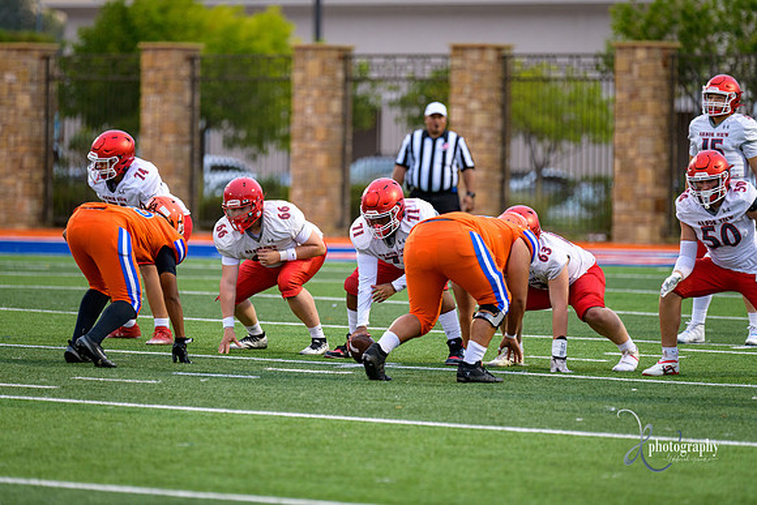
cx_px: 378
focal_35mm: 240
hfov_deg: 8.6
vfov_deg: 5.7
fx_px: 5048
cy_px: 252
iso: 450
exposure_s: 1/500
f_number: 2.8
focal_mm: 240
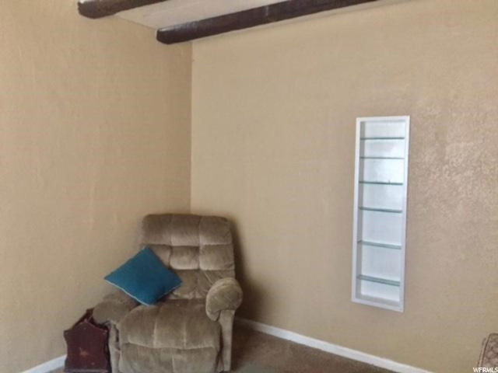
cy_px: 186
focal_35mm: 29
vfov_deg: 48.2
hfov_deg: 61.7
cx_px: 249
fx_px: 417
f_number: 2.2
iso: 200
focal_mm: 4.15
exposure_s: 1/30
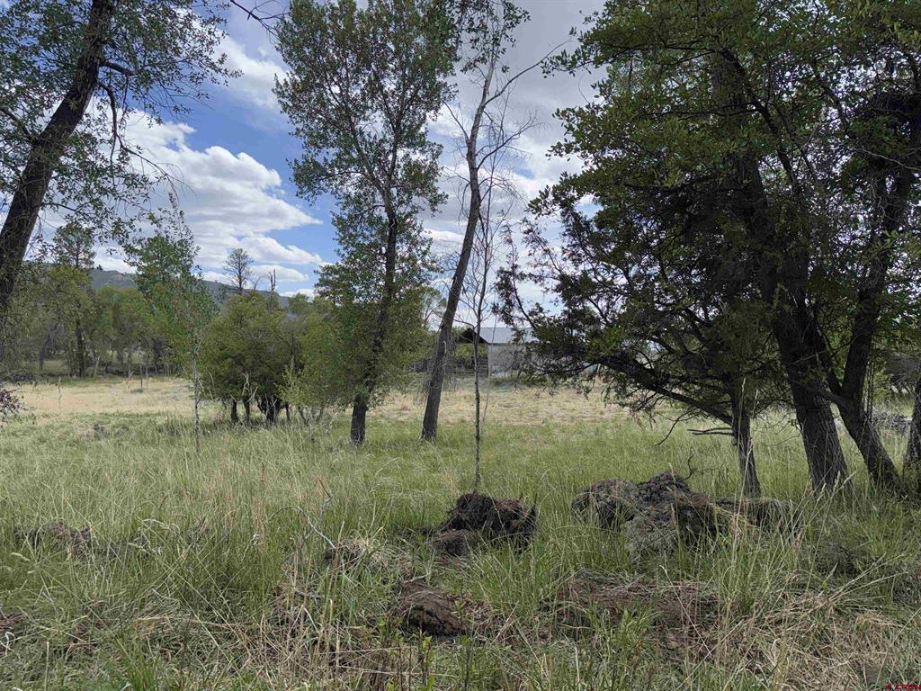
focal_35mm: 24
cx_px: 460
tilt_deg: -0.8
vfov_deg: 56.8
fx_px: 639
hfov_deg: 71.6
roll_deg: +0.0
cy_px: 346
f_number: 1.78
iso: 50
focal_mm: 6.76
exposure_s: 1/4608
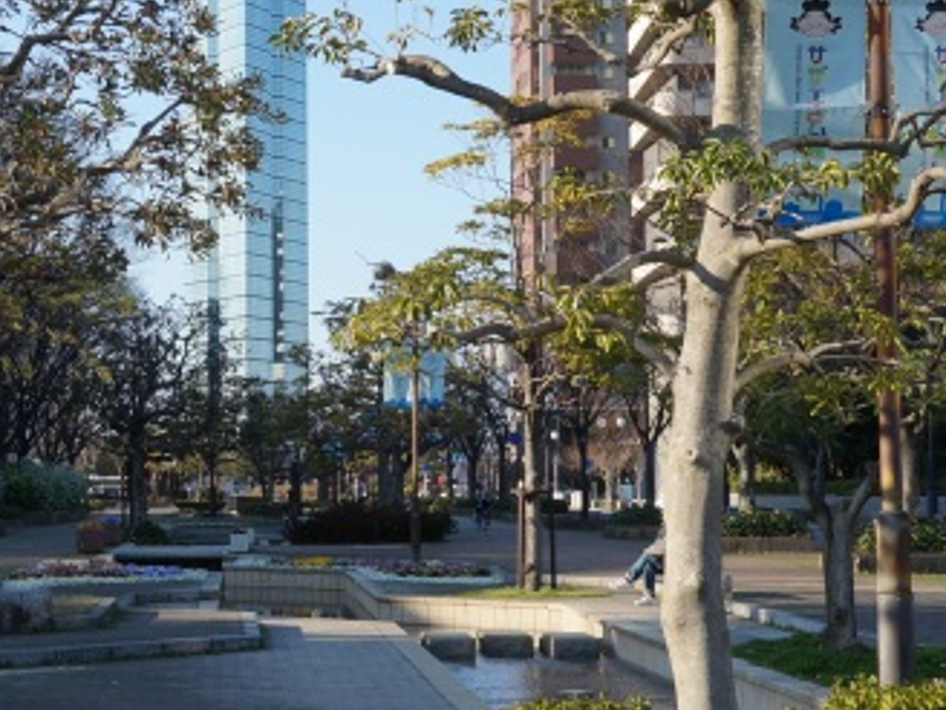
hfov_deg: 24.4
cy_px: 320
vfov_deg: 18.7
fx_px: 2159
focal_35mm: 79
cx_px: 225
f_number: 8
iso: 200
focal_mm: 18
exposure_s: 1/250
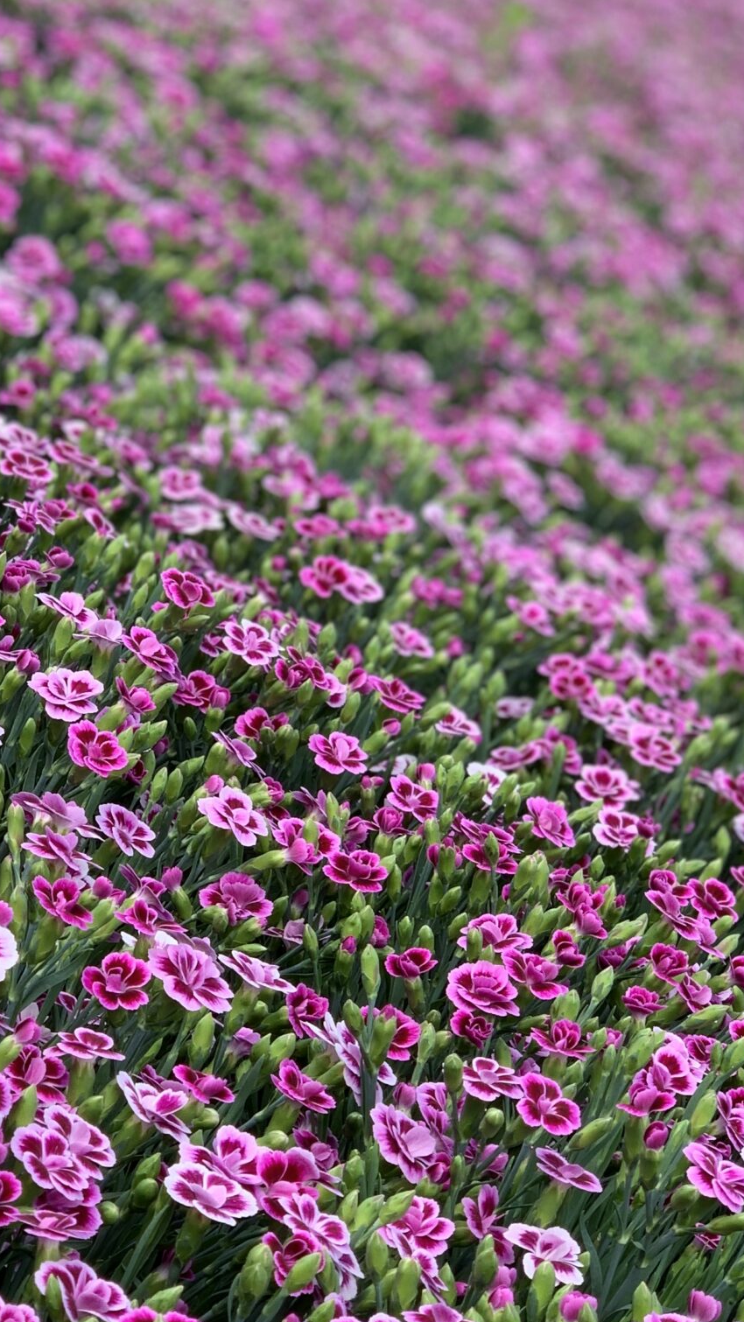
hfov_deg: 12.5
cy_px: 698
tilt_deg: -17.1
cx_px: 135
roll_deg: -25.4
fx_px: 3367
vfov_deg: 22.2
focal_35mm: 96
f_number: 2.4
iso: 16
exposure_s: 1/155
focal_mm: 6
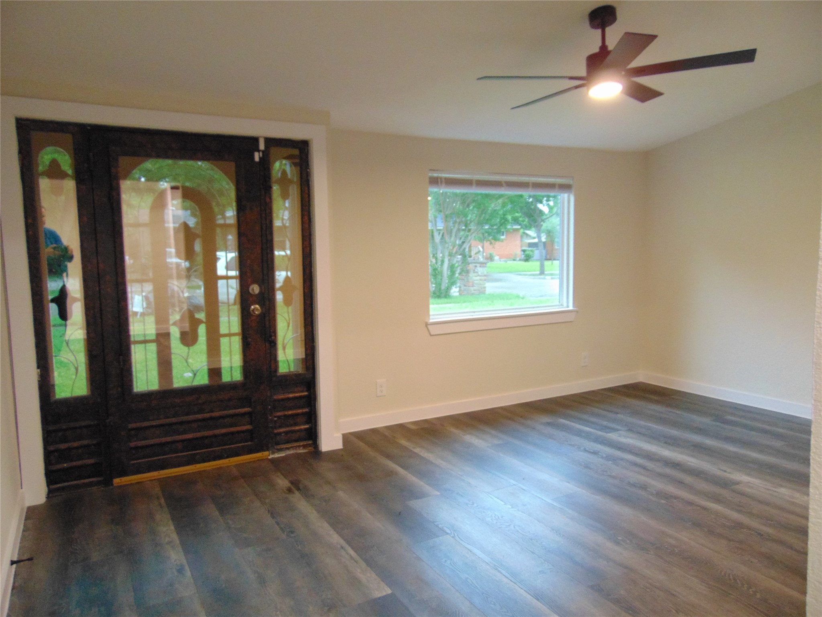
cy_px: 308
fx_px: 594
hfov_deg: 69.4
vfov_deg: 54.9
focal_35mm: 25
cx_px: 411
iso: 400
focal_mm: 4.5
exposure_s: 1/20
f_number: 3
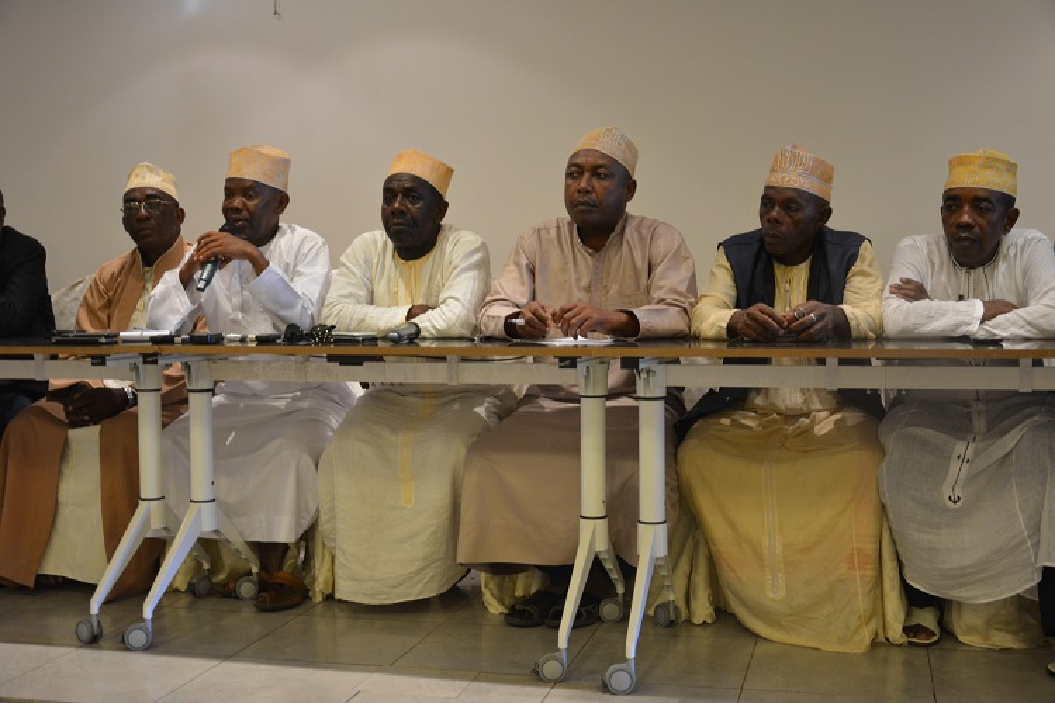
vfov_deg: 29.9
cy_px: 352
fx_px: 1319
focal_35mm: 45
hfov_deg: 43.6
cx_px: 528
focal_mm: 30
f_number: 4.2
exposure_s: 1/30
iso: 1100
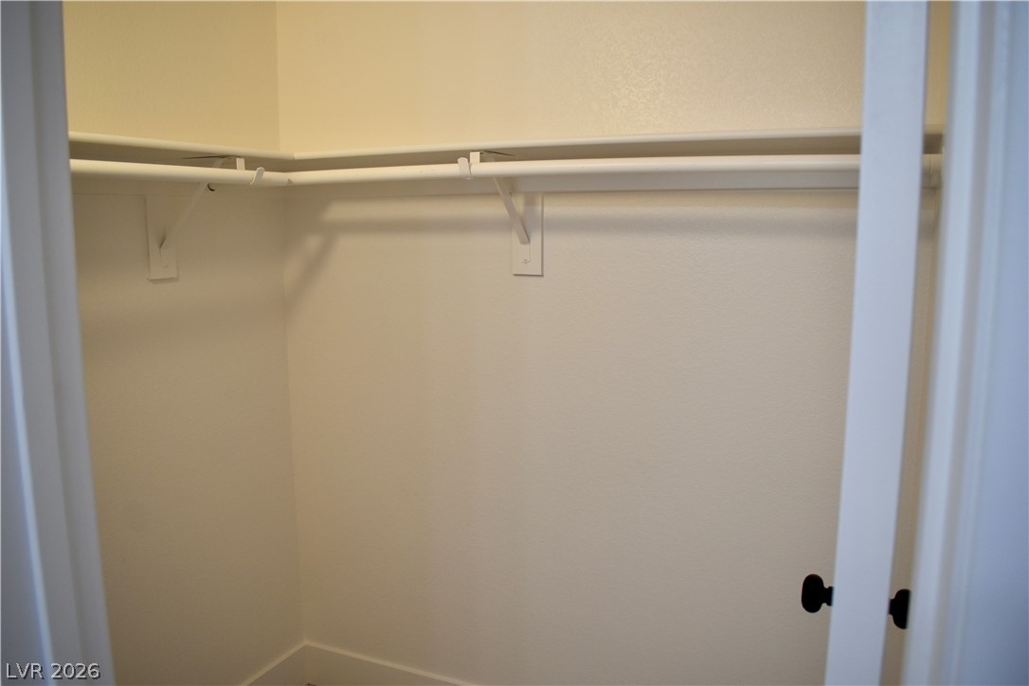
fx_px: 772
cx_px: 514
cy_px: 343
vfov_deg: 47.9
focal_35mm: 27
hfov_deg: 67.4
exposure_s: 1/80
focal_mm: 18
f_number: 4.5
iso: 400
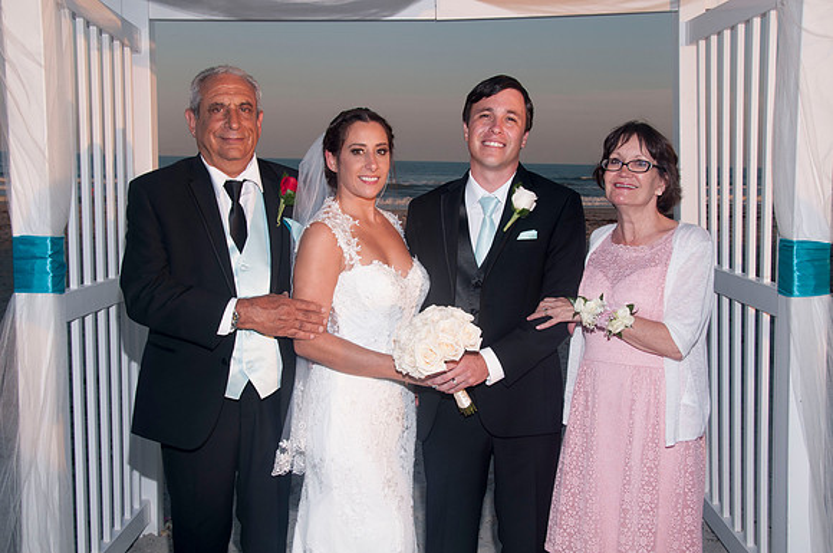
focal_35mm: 40
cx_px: 416
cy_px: 276
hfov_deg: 48.0
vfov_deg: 32.9
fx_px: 936
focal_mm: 27
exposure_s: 1/250
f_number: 8
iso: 100
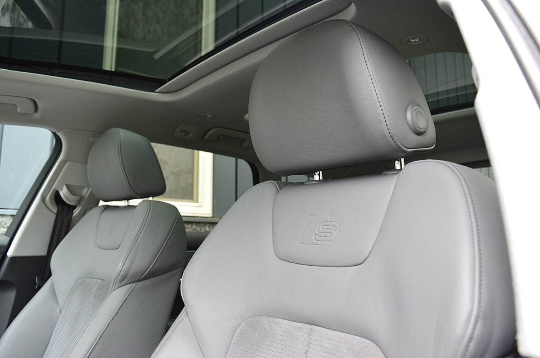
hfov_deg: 62.0
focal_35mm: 30
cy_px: 179
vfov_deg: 43.5
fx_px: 449
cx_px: 270
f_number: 5
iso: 800
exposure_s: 1/60
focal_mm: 20
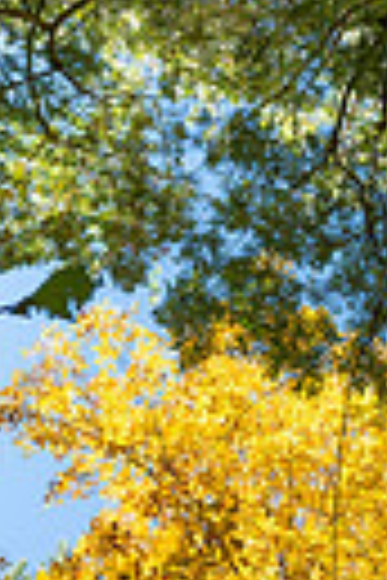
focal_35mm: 49
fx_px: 790
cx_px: 238
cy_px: 238
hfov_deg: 27.4
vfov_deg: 40.2
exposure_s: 1/125
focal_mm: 14
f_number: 5
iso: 100
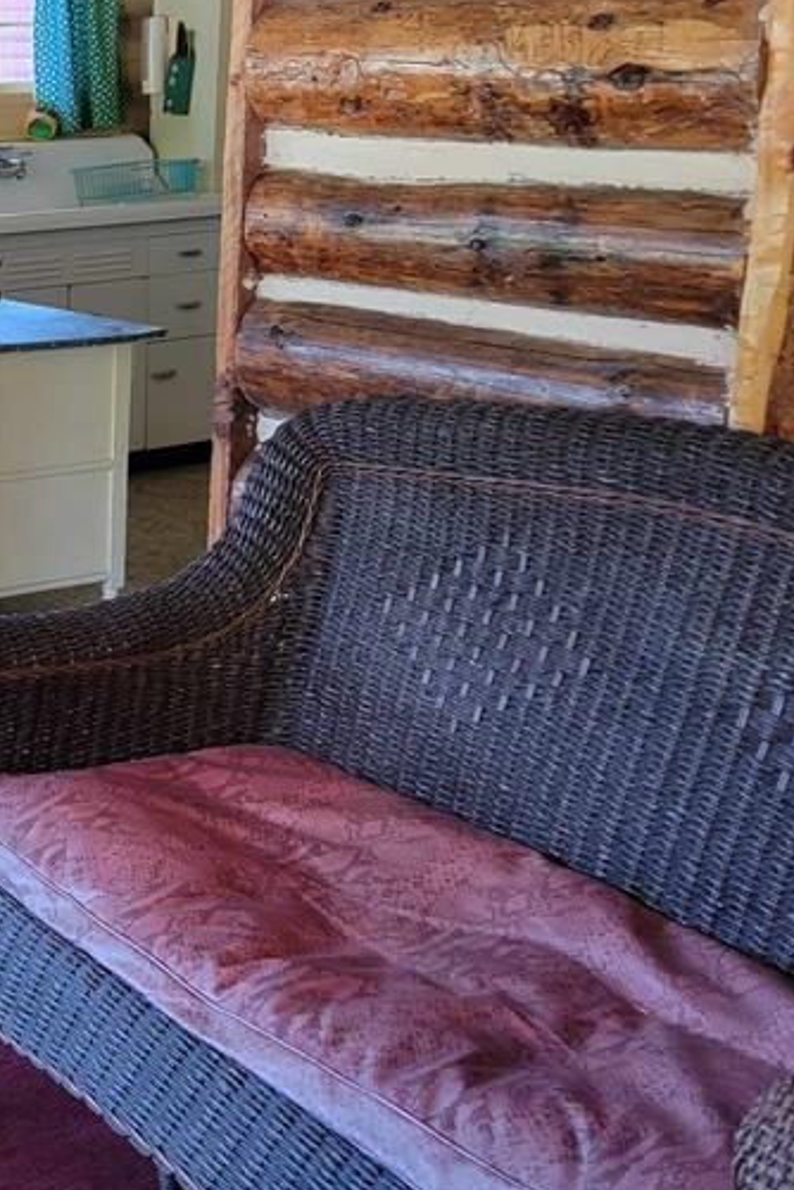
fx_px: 1687
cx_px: -269
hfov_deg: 23.2
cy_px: 366
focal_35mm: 51
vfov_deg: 38.3
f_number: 1.8
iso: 320
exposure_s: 1/120
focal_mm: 6.7
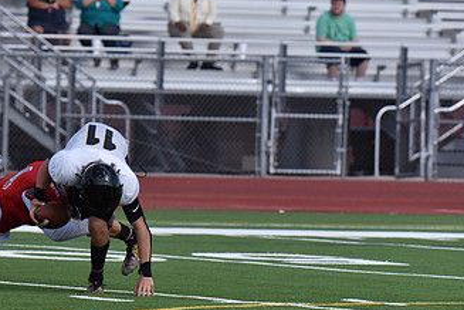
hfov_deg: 3.6
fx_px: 7307
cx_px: 70
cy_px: 197
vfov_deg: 2.4
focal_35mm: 567
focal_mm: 320
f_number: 8
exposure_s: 1/3200
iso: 1250
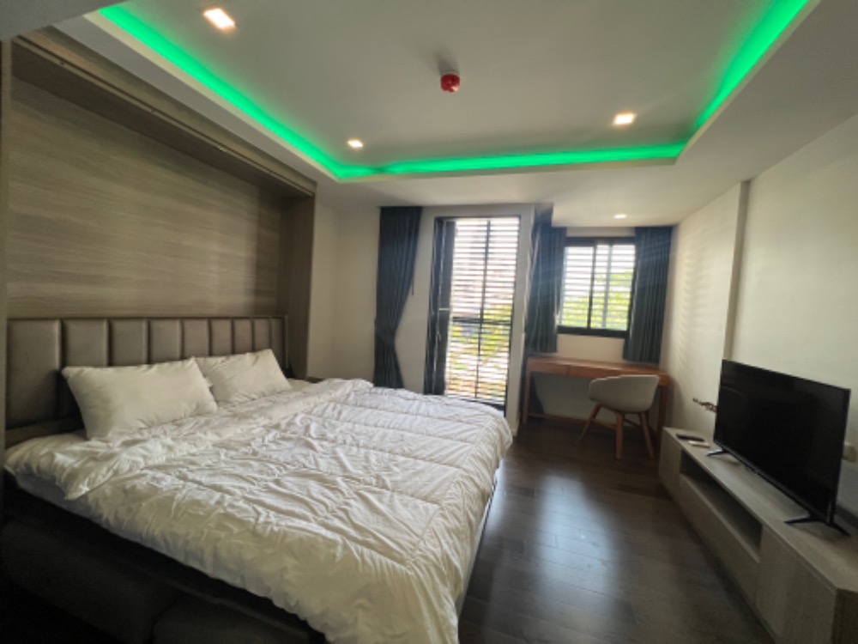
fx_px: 322
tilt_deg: -1.3
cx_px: 429
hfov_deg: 106.2
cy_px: 322
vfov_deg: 89.9
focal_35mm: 13
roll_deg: -3.2
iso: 160
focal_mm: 1.57
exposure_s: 1/121
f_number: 1.8
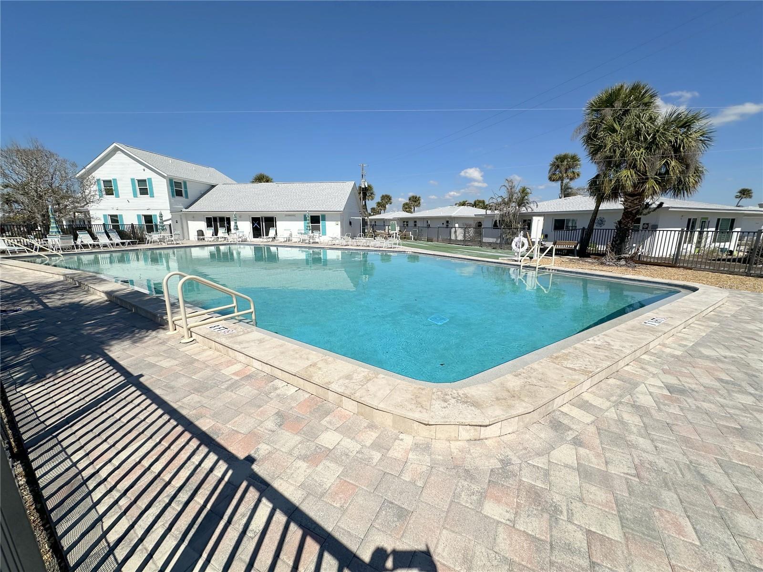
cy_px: 286
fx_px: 309
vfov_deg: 85.7
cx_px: 382
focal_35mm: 14
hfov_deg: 102.1
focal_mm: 2.22
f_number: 2.2
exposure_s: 1/5814
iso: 50
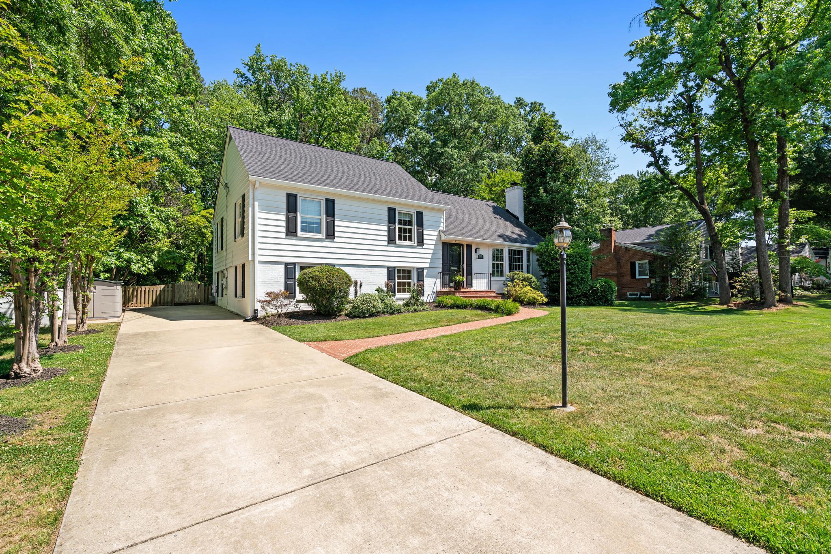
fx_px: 369
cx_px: 416
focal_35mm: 16
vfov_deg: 73.8
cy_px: 277
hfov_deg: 96.7
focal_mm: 16
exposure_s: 1/200
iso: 400
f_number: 7.1
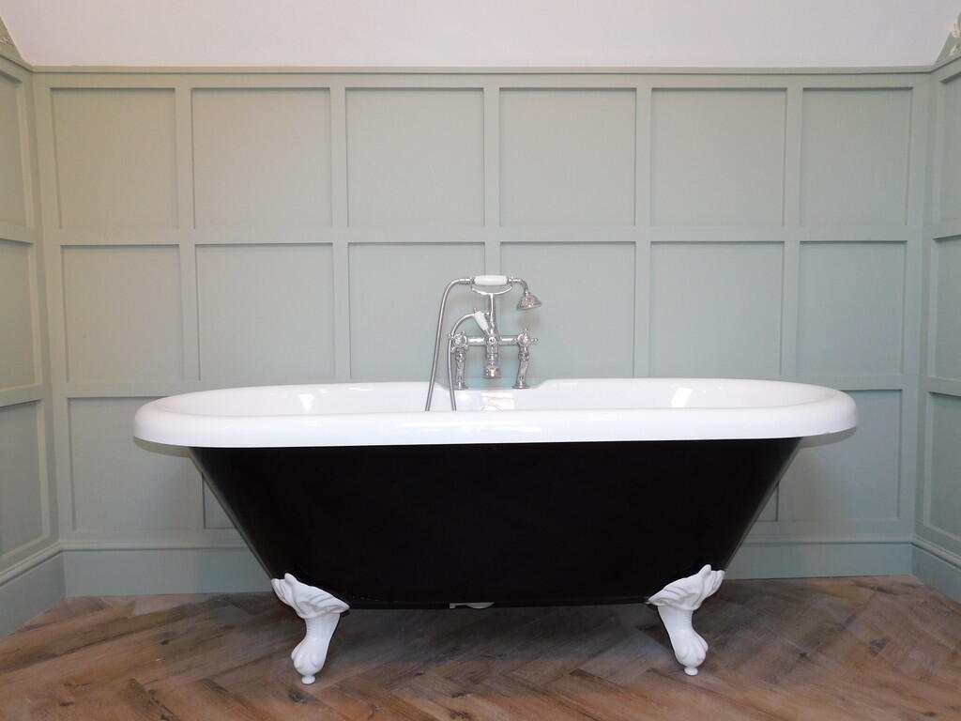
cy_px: 360
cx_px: 480
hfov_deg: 69.4
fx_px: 694
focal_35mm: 25
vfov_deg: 54.9
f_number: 3.1
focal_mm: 4.5
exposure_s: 1/30
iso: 180
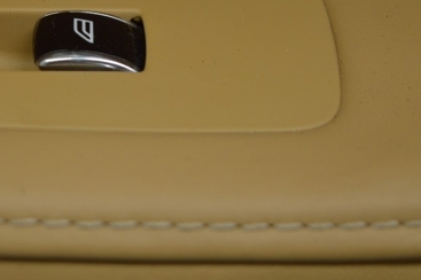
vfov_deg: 9.5
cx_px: 62
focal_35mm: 144
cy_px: 98
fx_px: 1681
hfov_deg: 14.2
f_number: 5.6
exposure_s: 1/40
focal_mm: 55
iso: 400
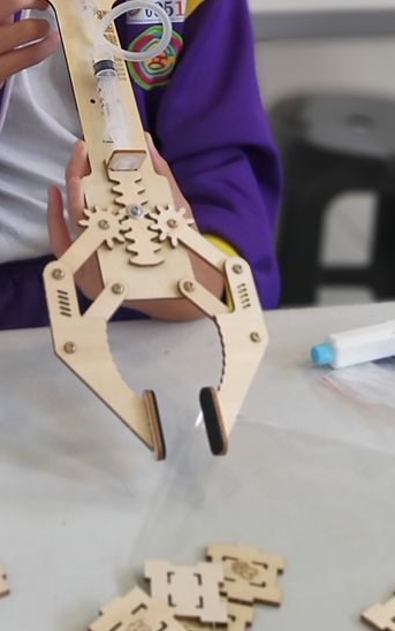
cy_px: -50
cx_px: 98
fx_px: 1153
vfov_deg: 28.1
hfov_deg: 19.3
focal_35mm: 67
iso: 100
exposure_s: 1/24
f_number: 1.7
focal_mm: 3.93
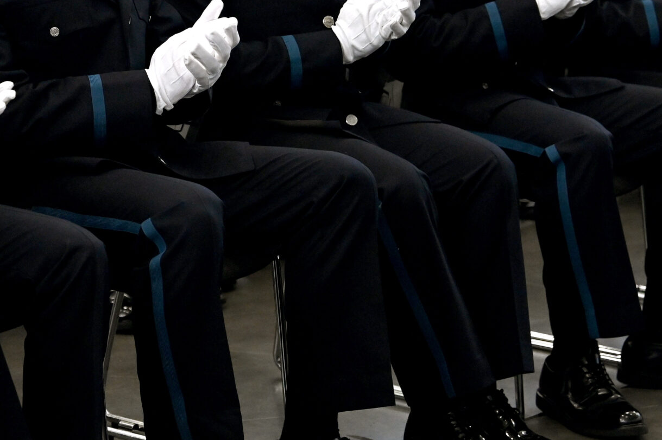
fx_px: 2701
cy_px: 65
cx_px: 213
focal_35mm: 147
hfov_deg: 13.9
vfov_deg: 9.3
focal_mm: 70
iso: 3200
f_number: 4
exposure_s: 1/200
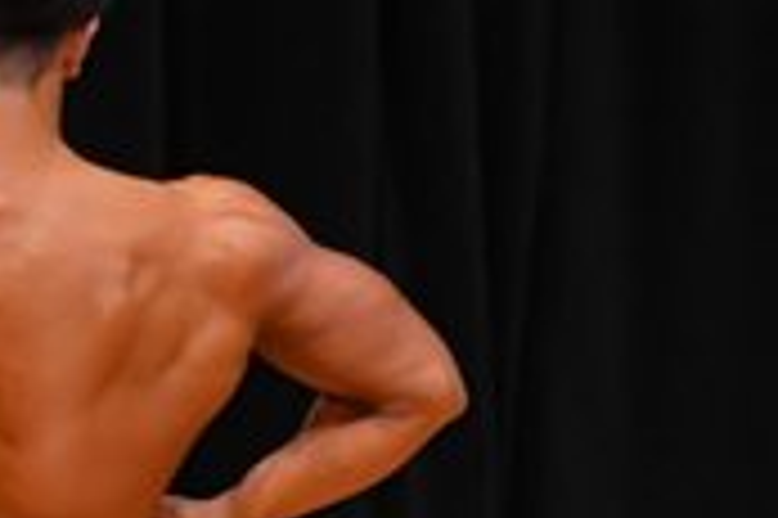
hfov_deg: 1.8
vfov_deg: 1.2
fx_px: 24634
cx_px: 11
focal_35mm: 1141
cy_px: 761
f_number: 5.6
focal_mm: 170
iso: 3200
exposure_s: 1/400
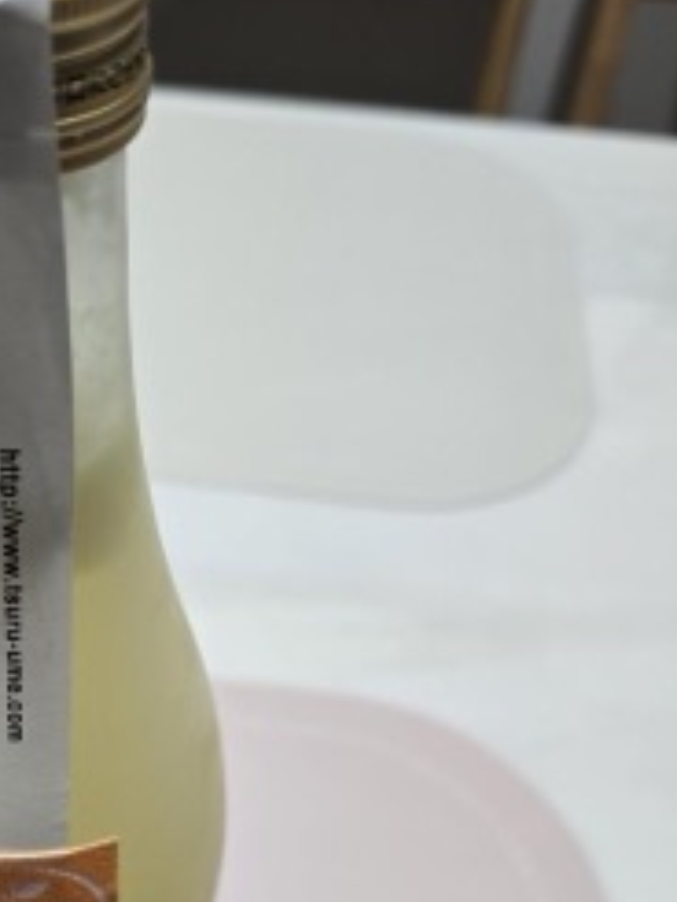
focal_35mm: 45
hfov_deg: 30.6
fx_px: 1172
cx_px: 52
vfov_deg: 40.8
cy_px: 681
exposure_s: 1/120
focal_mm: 6.3
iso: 200
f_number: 1.7
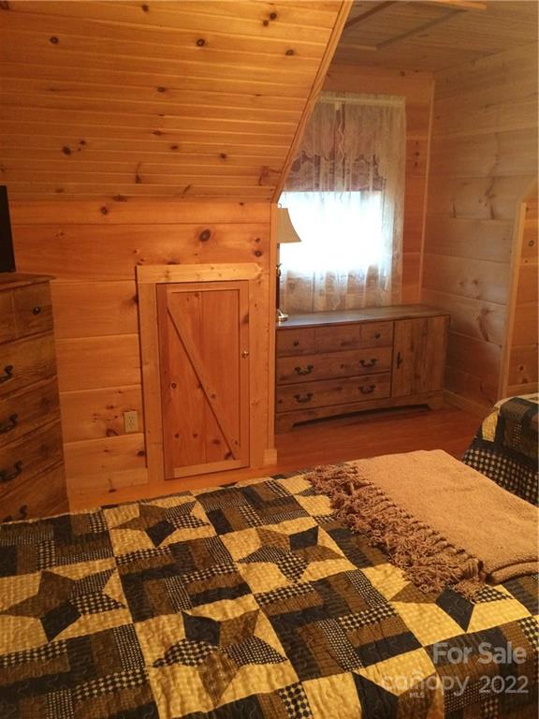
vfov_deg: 61.7
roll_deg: +2.5
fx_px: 602
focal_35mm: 29
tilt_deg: -16.6
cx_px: 270
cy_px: 360
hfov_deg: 48.2
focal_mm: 4.15
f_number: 2.2
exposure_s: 1/20
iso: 320
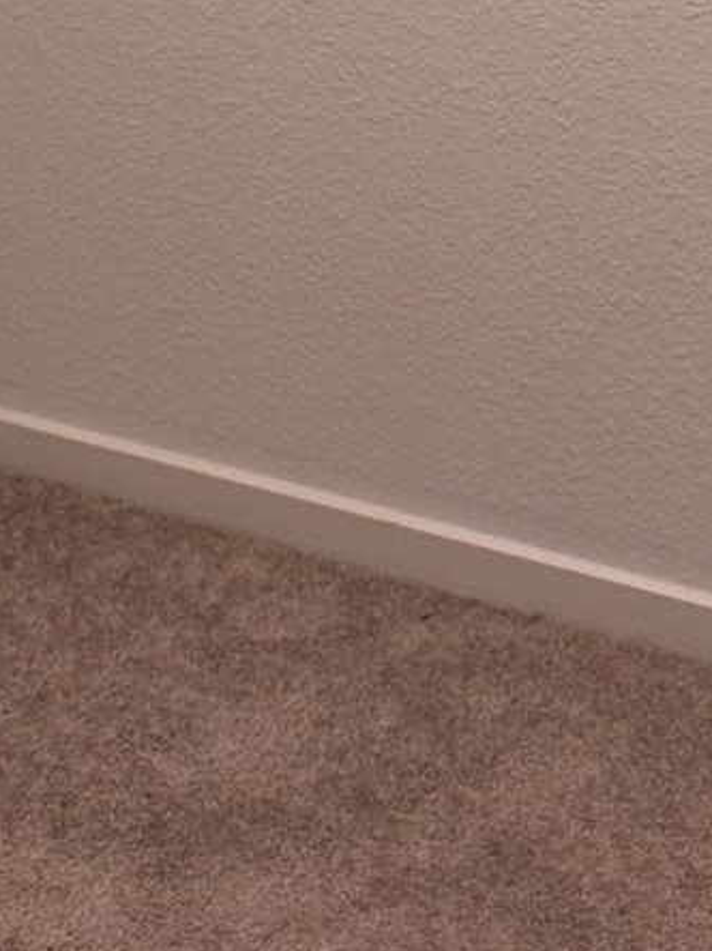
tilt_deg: -3.2
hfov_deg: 13.3
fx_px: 3046
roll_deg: +1.3
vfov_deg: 15.4
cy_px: -741
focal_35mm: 111
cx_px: 459
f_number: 1.78
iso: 125
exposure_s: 1/60
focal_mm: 6.76
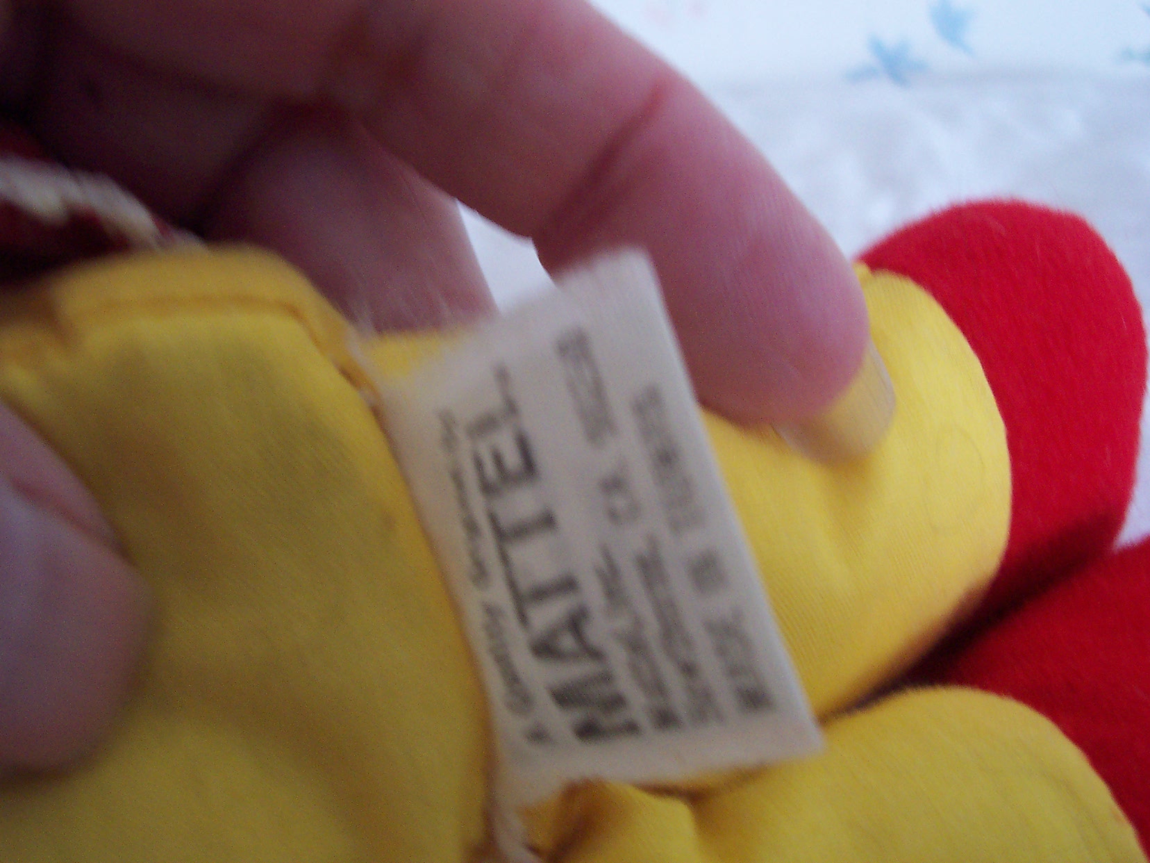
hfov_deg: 50.1
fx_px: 1229
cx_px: 575
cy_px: 432
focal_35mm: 37
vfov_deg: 38.7
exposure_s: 1/20
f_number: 2.8
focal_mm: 5.6
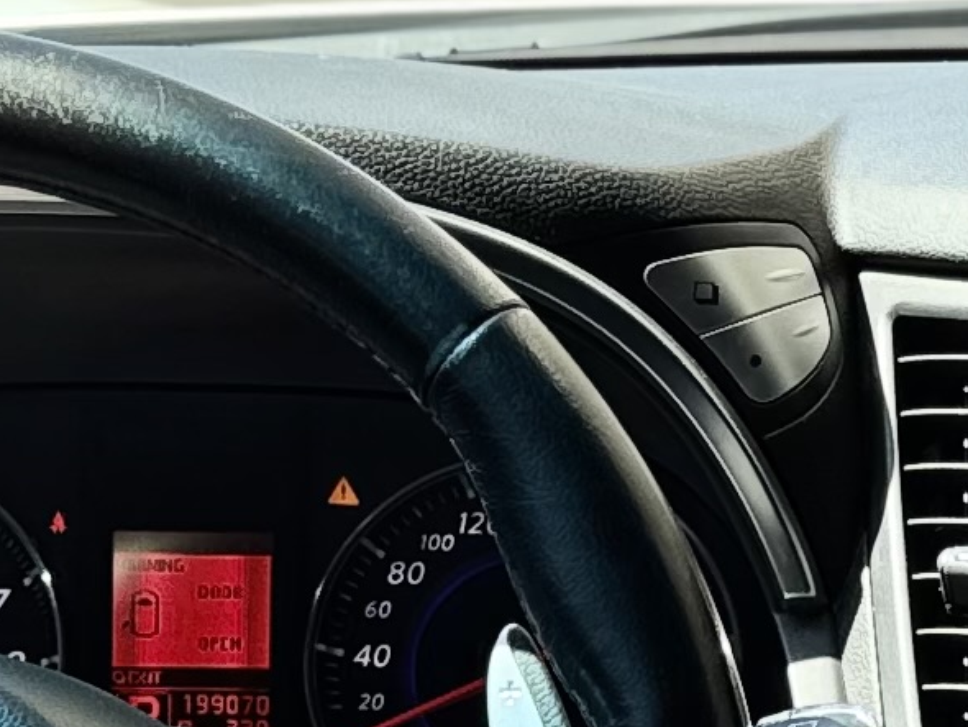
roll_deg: -1.8
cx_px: 1539
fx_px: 4588
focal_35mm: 164
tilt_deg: -17.2
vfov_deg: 8.9
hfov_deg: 11.4
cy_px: 942
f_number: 1.78
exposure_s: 1/477
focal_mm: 6.76
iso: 80
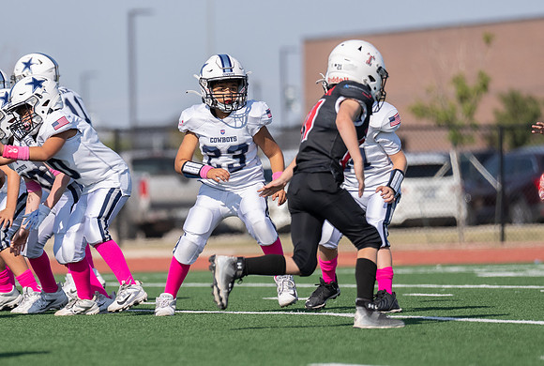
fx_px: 5673
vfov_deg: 3.7
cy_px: 191
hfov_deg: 5.5
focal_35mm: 374
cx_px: 80
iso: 100
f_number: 2.8
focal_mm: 200
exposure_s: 1/2500
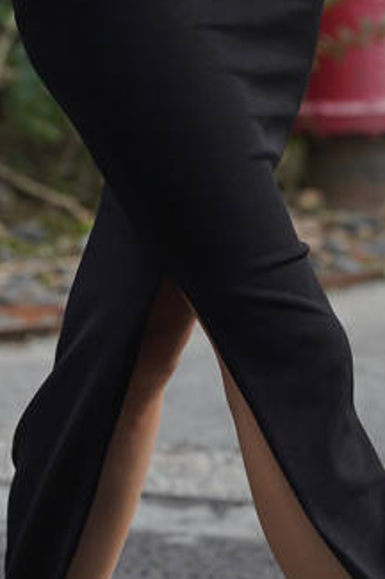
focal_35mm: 555
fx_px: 8921
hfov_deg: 2.5
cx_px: 264
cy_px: -192
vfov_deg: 3.7
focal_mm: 135
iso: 250
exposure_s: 1/640
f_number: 4.5
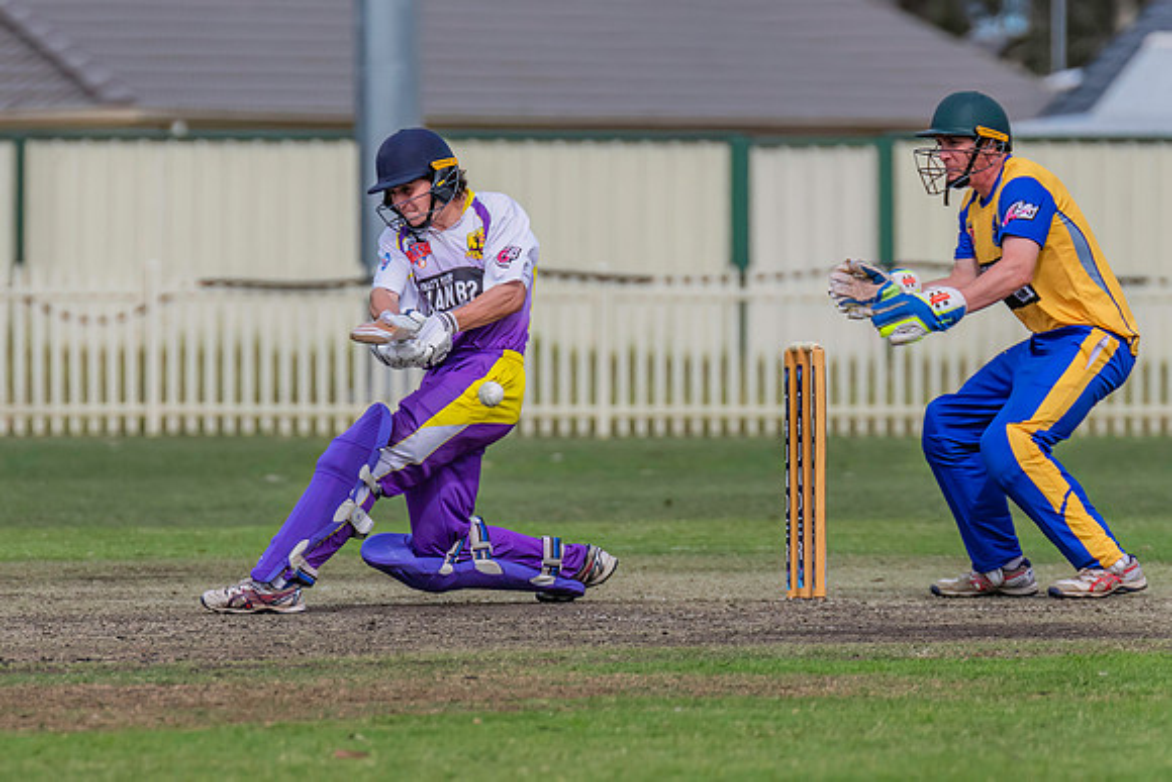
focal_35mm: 696
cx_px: 361
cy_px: 354
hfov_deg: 3.0
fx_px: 22675
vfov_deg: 2.0
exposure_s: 1/2500
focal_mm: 500
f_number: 7.1
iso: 800
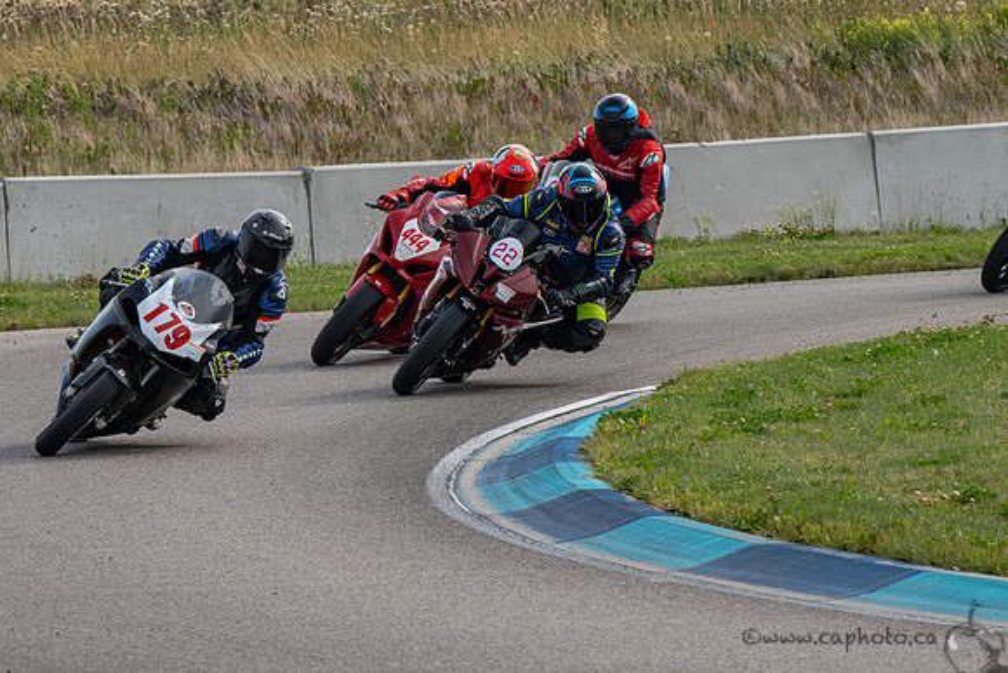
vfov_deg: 3.4
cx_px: 203
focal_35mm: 399
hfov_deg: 5.2
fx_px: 11181
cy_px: 385
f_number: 11
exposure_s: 1/800
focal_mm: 250
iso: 640
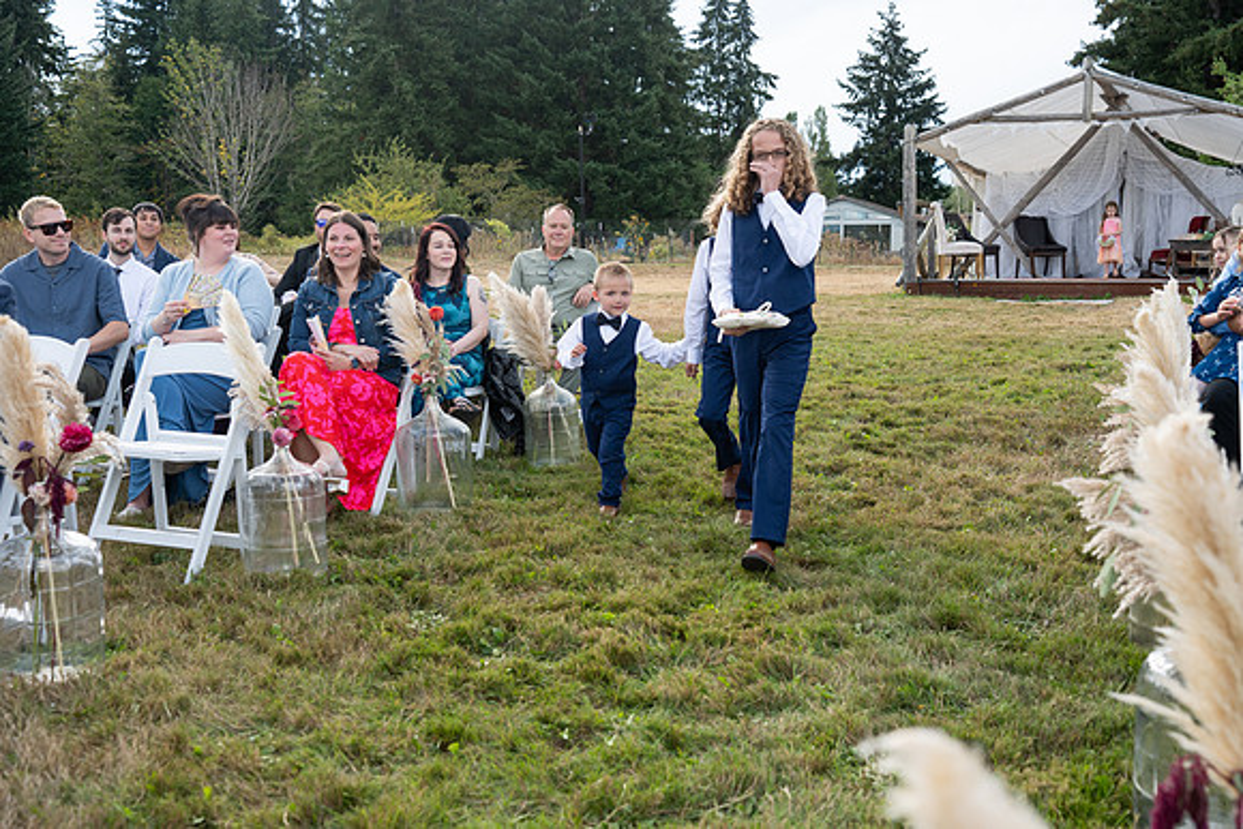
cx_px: 622
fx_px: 1347
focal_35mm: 39
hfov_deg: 49.5
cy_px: 414
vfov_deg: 34.2
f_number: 4.5
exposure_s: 1/800
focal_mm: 39
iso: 400
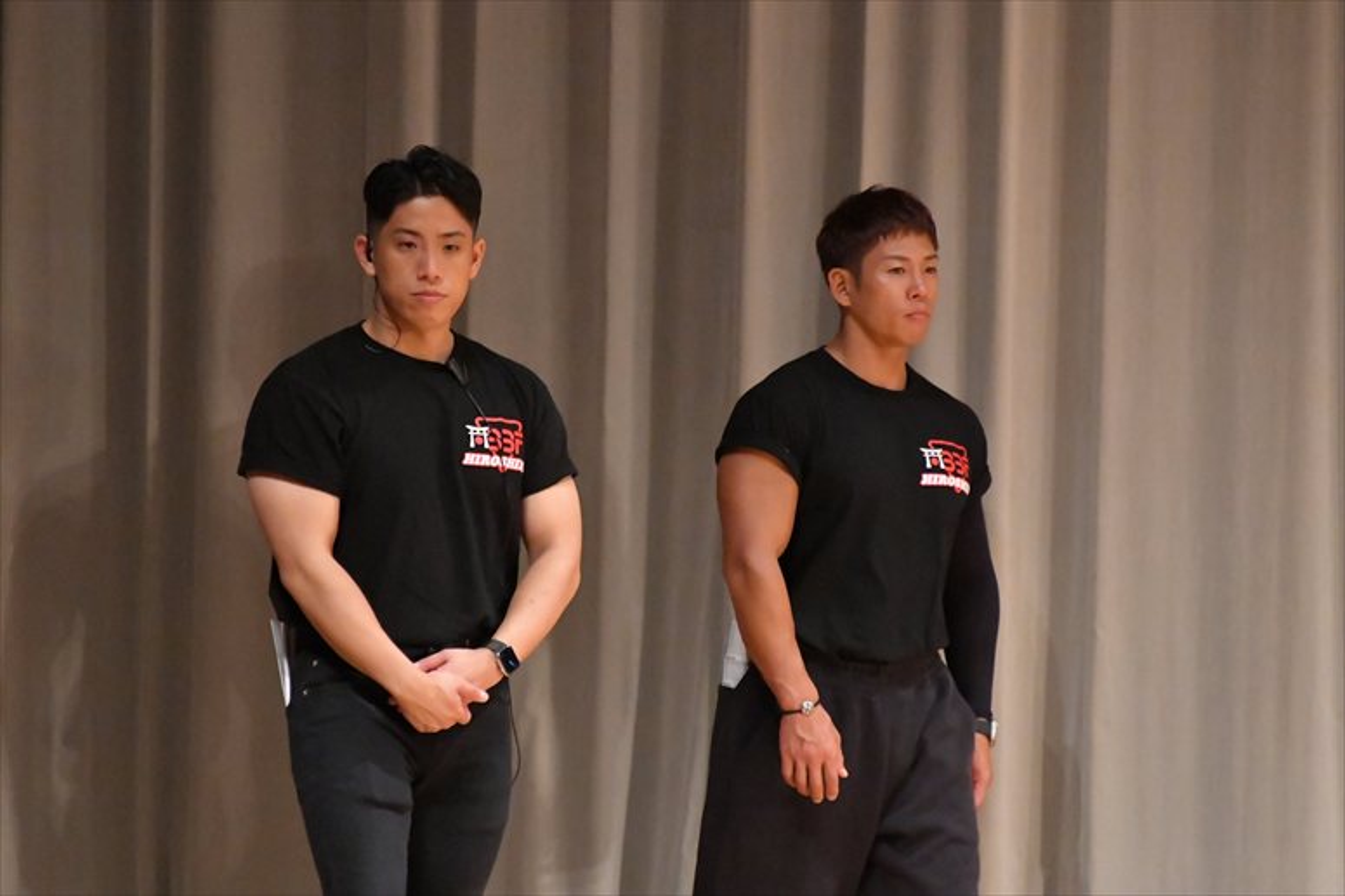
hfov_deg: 4.6
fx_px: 16805
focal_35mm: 450
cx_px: 672
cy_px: 448
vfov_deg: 3.1
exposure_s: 1/400
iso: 12800
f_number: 5.6
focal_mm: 300
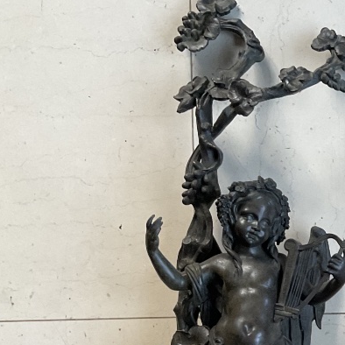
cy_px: 331
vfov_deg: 21.5
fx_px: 880
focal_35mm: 78
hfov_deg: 19.9
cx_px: 478
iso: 64
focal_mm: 3
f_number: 1.8
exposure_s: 1/60
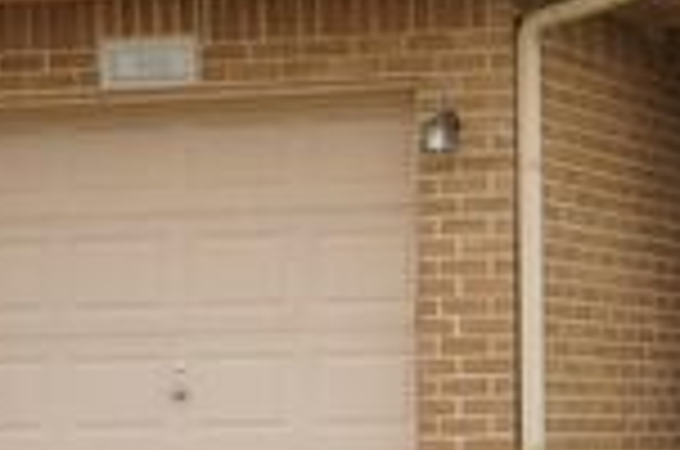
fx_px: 2896
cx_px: 878
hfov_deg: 13.0
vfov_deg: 8.9
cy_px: 322
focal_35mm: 154
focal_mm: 31
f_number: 9
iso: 100
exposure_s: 1/100
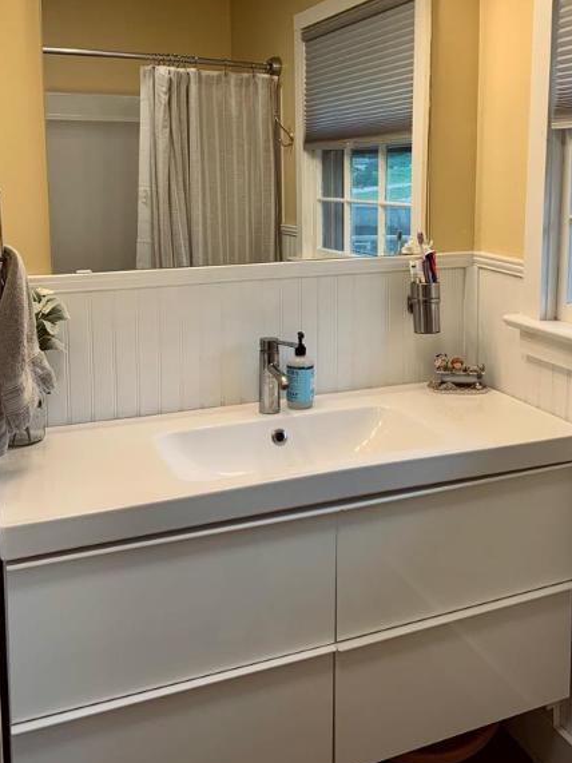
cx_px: 317
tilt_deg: -5.3
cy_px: 267
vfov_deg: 51.8
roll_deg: -1.0
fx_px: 771
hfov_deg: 40.6
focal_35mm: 35
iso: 50
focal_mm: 4.25
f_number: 1.8
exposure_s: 1/120
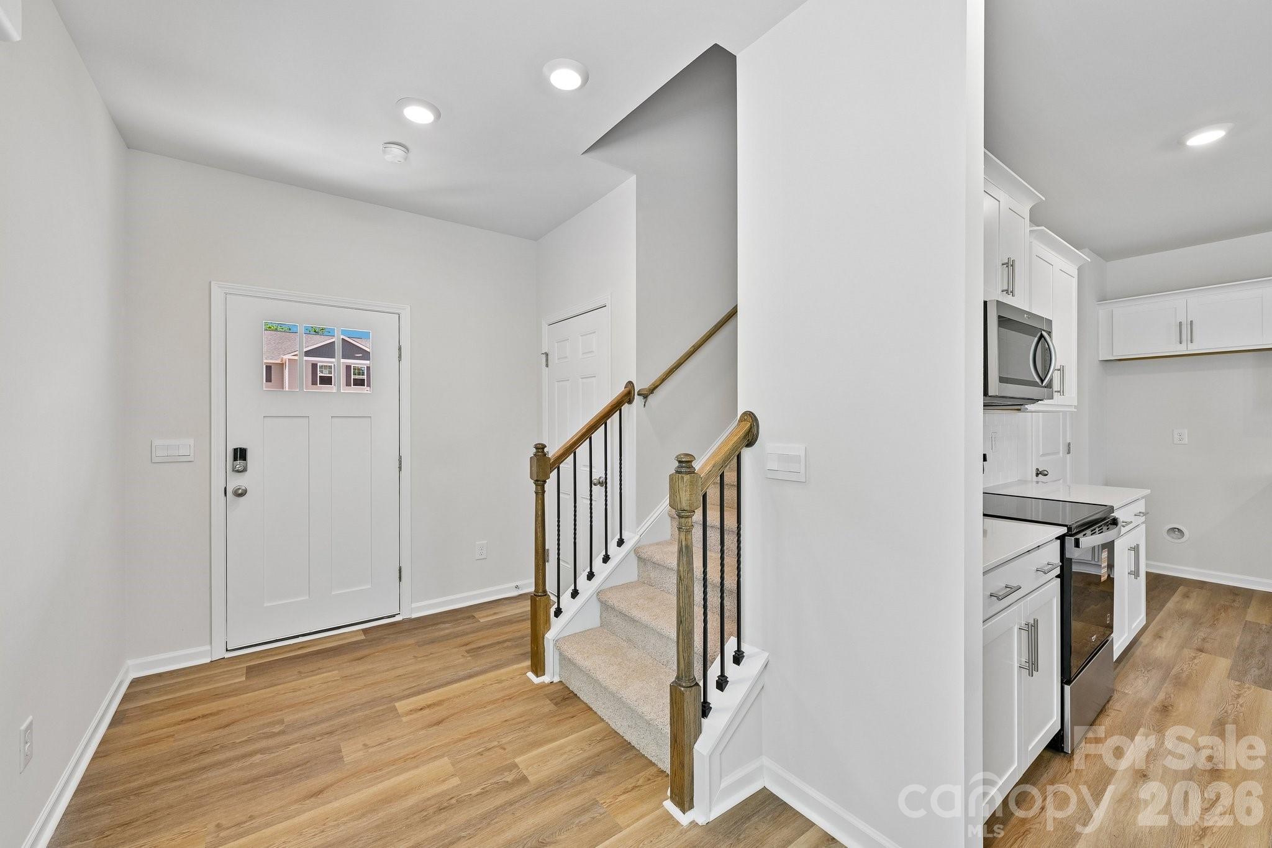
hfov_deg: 104.3
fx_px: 495
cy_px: 424
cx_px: 636
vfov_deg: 81.2
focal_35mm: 14
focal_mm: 14
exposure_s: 1/15
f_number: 8
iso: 160
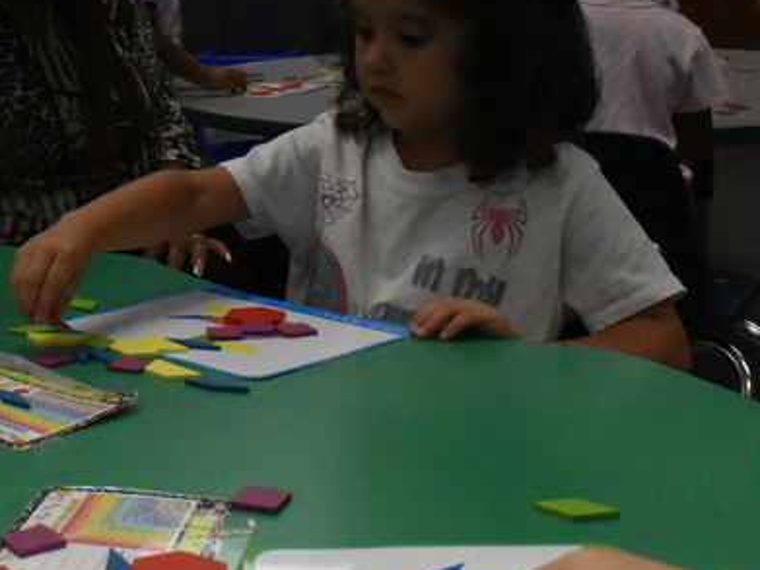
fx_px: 1492
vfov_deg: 21.2
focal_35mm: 68
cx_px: 91
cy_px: 77
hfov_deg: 27.6
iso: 6400
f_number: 8
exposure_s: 1/250
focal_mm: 18
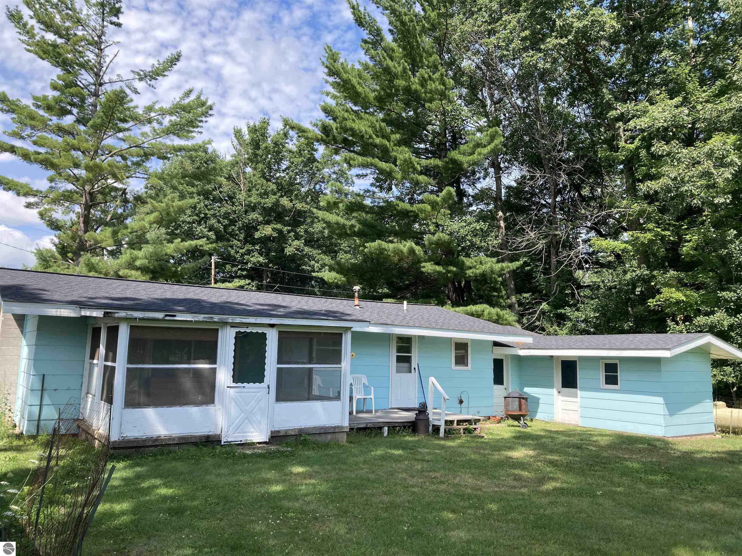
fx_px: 600
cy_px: 278
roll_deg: -1.3
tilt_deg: +6.6
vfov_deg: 49.7
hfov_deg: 63.4
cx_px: 371
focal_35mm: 28
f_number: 1.8
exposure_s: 1/838
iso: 20
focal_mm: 3.99
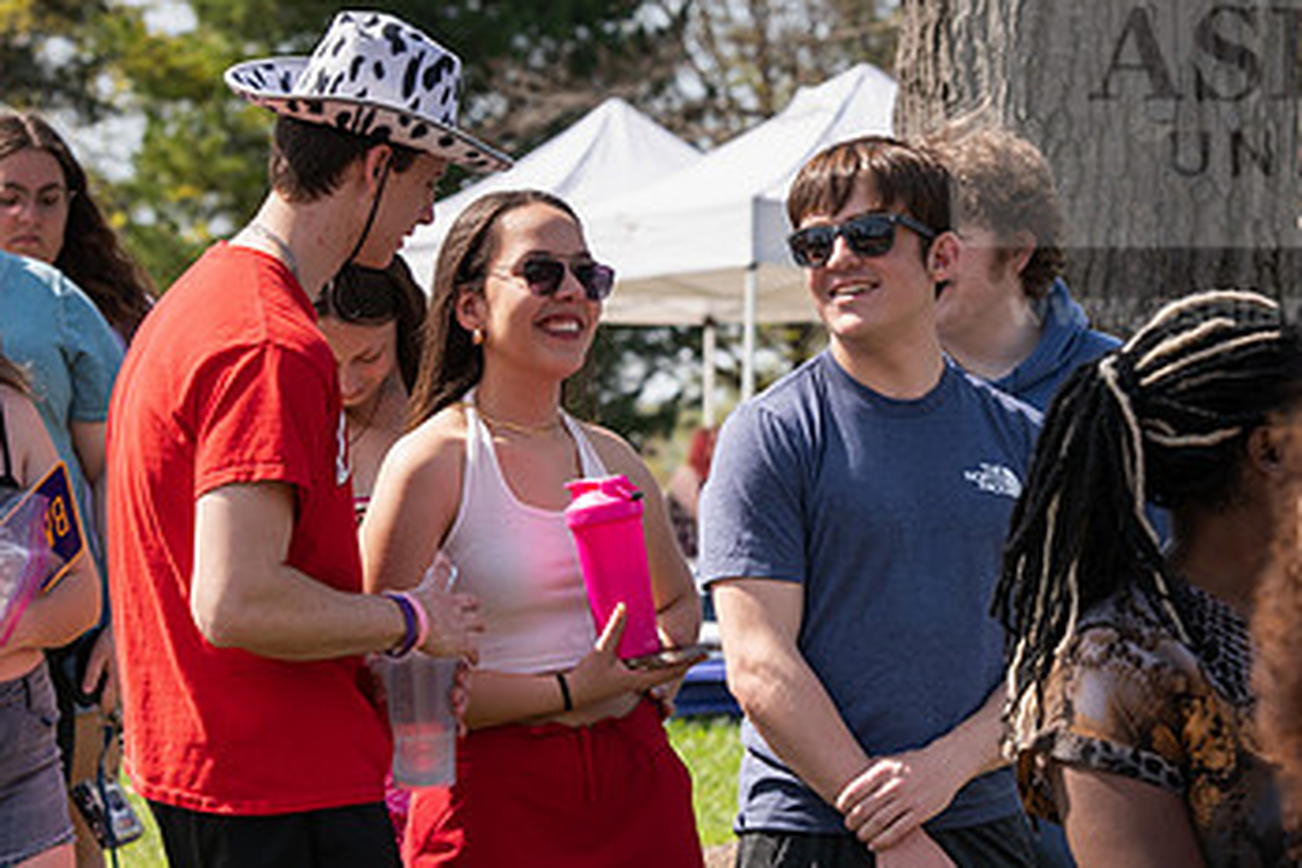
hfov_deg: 11.7
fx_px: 6329
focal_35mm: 175
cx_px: 838
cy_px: 387
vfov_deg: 7.8
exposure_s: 1/500
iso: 200
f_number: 6.3
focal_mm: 105
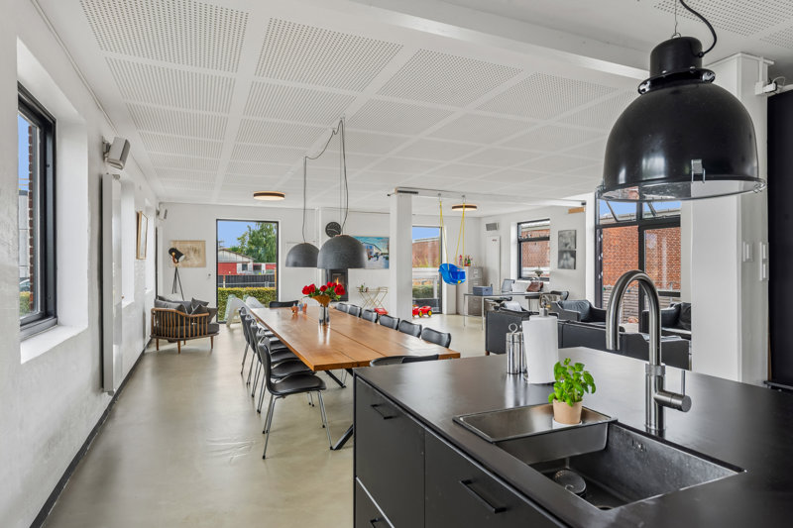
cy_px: 264
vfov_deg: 59.5
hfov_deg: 81.2
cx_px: 396
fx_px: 462
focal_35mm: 21
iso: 200
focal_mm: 21
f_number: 10
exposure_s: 1/5
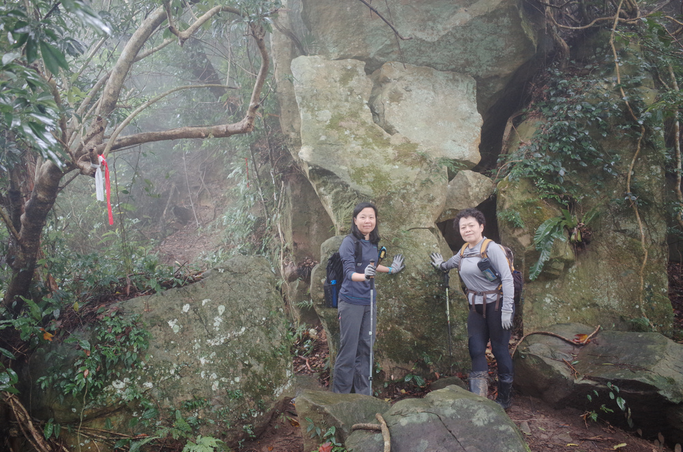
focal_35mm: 28
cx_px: 342
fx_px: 530
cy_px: 226
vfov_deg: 46.2
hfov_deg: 65.6
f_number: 2.8
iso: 800
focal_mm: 18.3
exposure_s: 1/125
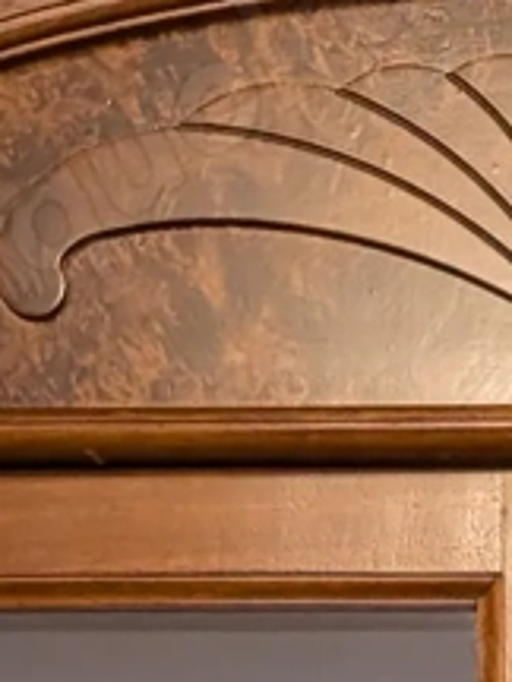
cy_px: 1809
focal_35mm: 148
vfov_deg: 10.7
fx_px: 2919
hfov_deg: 9.8
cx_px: 689
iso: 29
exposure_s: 1/20
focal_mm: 4.53
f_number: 1.7
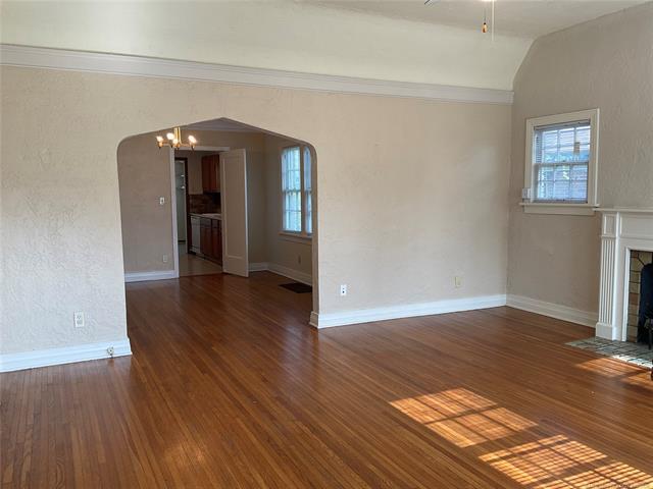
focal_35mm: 29
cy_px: 244
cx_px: 326
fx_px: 547
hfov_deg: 61.7
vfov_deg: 48.2
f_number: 1.8
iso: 32
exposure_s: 1/122
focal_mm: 3
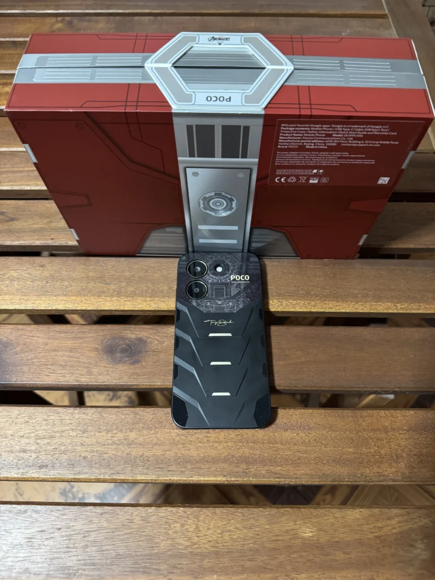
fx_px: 402
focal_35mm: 24
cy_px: 290
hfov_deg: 56.8
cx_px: 218
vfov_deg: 71.6
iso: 800
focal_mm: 6.76
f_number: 1.78
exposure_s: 1/40
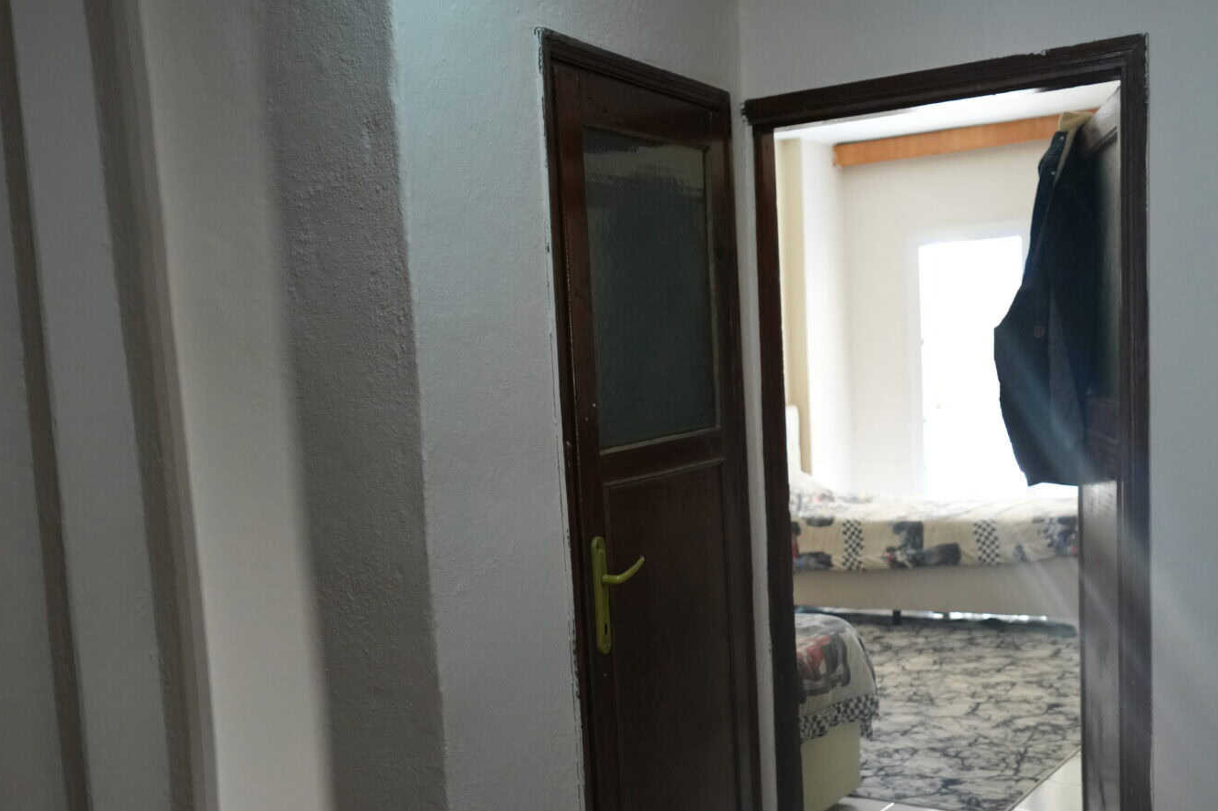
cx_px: 588
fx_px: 1455
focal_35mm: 43
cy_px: 535
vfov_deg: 31.0
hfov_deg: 45.4
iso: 2500
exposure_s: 1/160
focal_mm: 28
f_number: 2.8
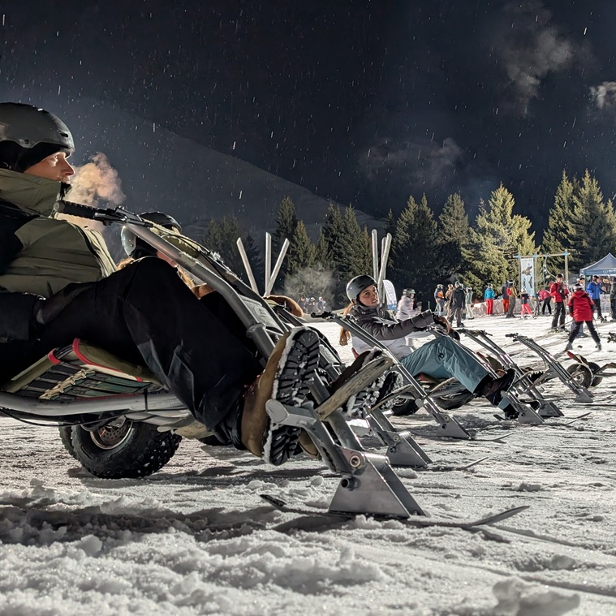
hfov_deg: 46.2
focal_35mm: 35
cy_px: 267
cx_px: 429
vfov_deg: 47.1
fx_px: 705
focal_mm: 6.9
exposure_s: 1/33.3
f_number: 1.68
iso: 598
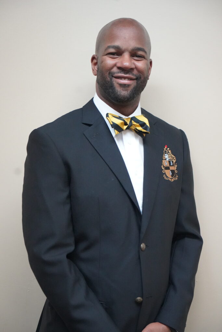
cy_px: 166
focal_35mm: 55
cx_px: 111
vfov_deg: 36.2
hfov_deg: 24.6
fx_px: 509
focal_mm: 55
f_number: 4
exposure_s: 1/160
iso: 12800
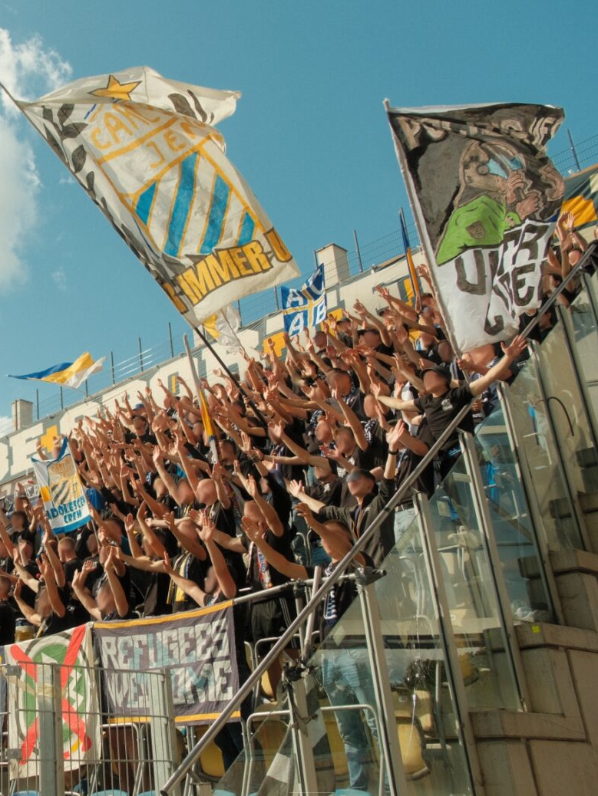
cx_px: -3
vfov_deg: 46.8
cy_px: 396
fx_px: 921
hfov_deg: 32.9
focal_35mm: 40
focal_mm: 18
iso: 400
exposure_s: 1/500
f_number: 7.1
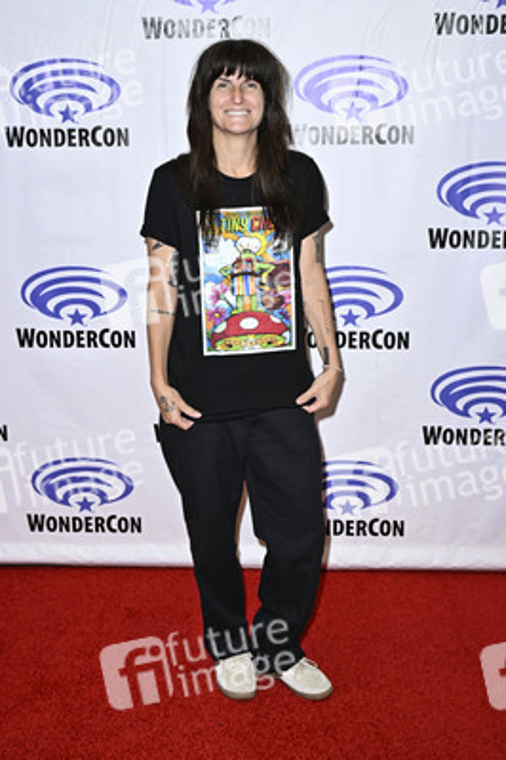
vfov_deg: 50.7
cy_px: 380
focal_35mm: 38
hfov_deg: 35.0
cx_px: 253
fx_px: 802
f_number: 5.6
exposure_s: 1/200
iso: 1250
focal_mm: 38
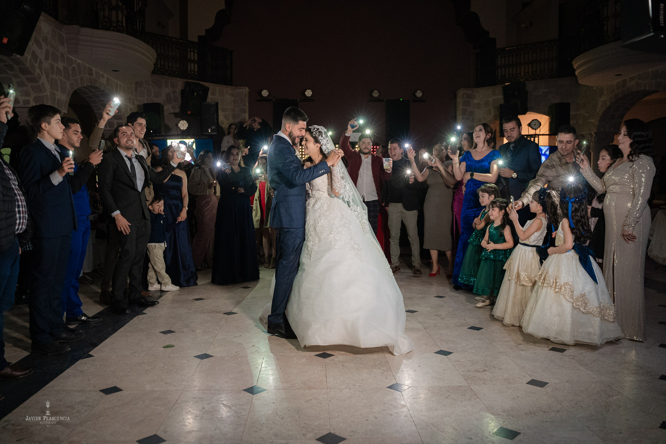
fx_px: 518
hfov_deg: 65.5
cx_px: 333
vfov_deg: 46.4
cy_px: 222
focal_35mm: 28
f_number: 3.5
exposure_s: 1/80
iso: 4000
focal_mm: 28
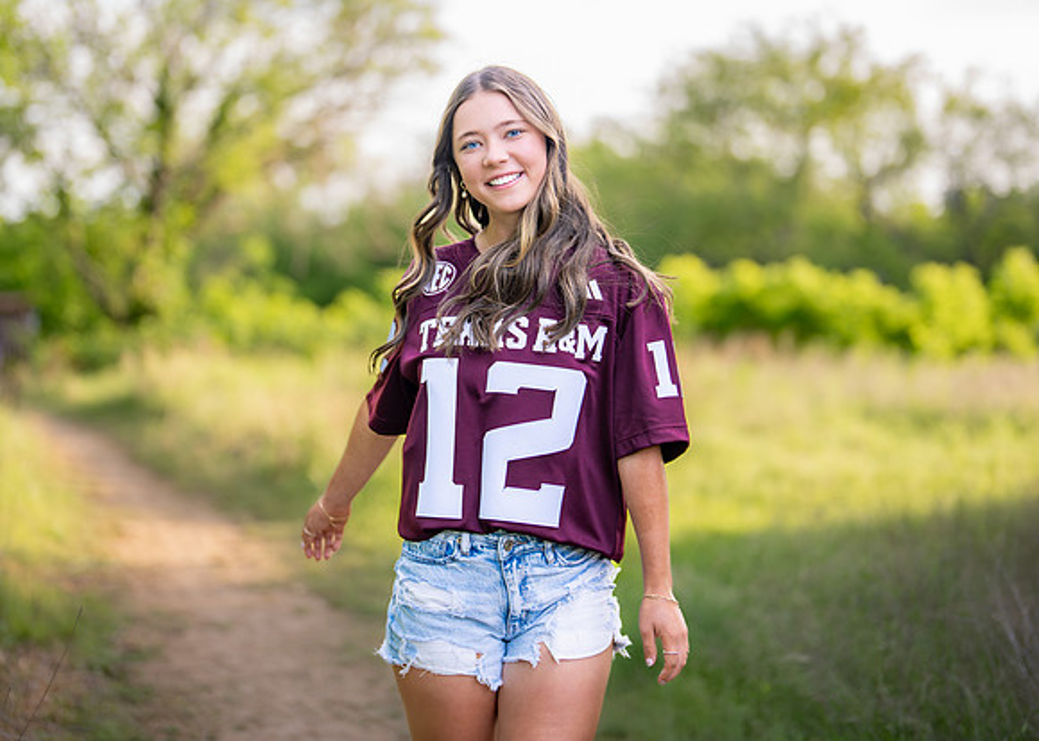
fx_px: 1891
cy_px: 294
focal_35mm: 64
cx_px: 505
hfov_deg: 30.7
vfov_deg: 22.2
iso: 200
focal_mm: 50
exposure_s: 1/1250
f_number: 1.2
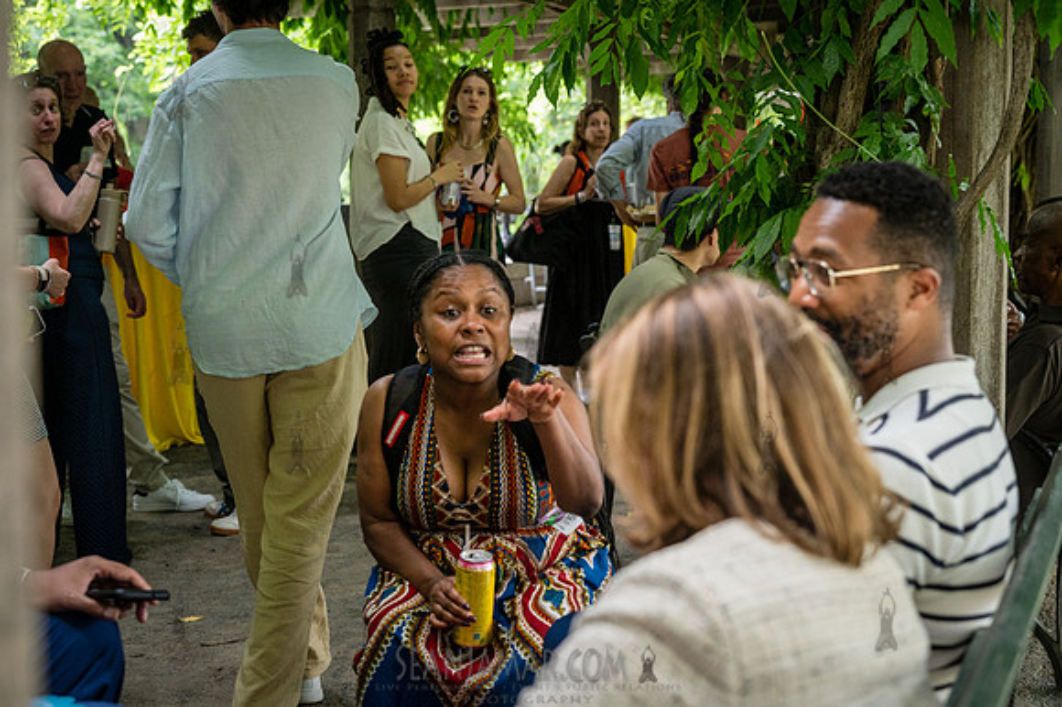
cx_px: 531
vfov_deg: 26.0
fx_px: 1533
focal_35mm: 52
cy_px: 354
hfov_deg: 38.2
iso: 3200
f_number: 4
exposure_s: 1/320
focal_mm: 52
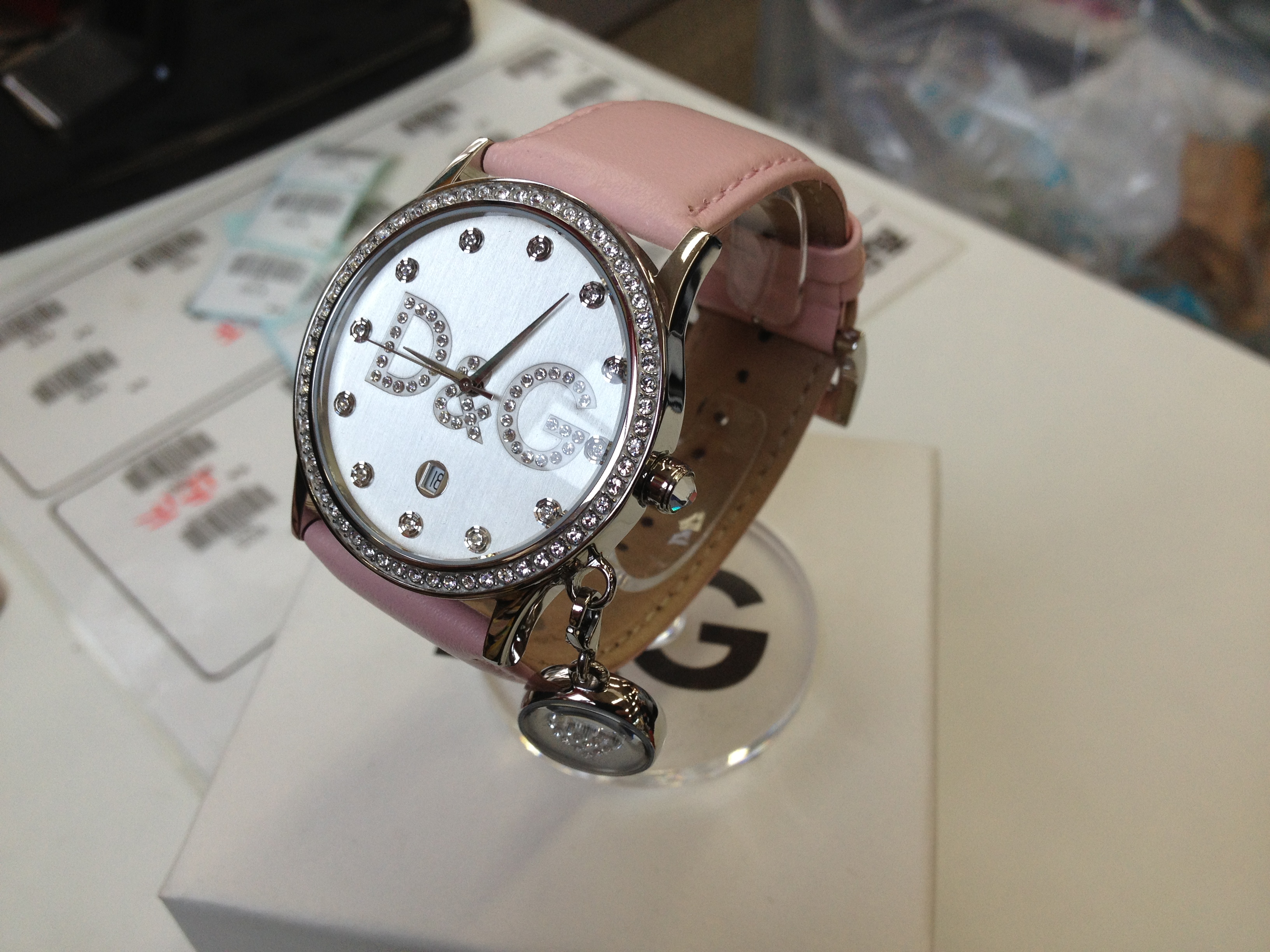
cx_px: 635
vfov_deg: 40.7
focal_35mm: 35
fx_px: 1284
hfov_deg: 52.6
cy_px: 476
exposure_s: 1/120
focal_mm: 4.28
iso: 64
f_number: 2.4
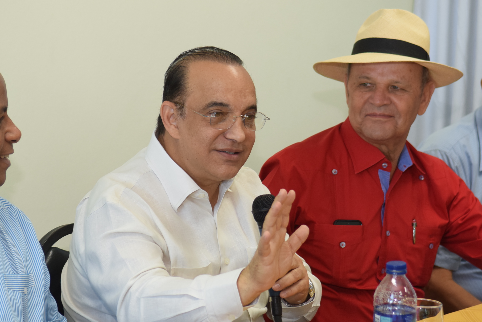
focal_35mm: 121
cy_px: 165
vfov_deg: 11.4
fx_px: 1618
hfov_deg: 16.9
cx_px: 215
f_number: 4
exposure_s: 1/160
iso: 640
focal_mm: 55
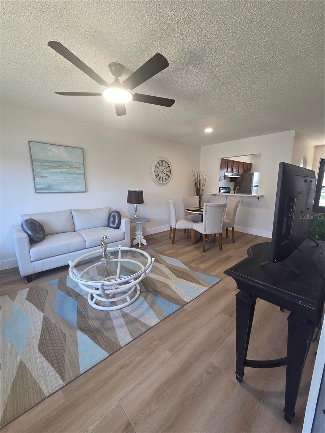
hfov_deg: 89.9
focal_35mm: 13
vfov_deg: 106.2
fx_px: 163
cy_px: 216
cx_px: 162
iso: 200
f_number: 2.2
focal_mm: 2.2
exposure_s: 1/120
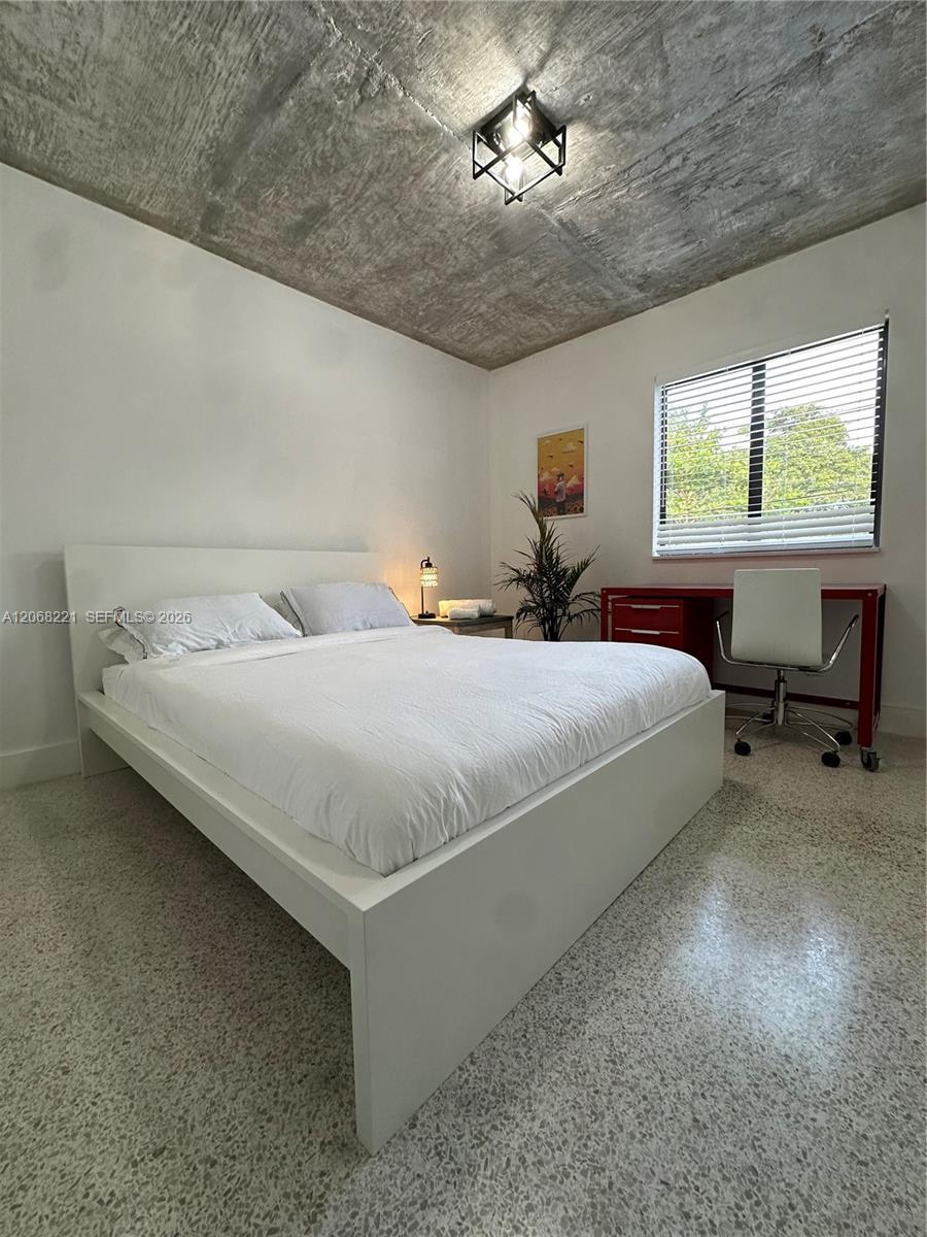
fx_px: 500
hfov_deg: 85.7
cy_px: 618
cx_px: 464
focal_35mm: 14
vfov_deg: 102.1
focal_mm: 2.22
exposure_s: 1/120
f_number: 2.2
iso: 200
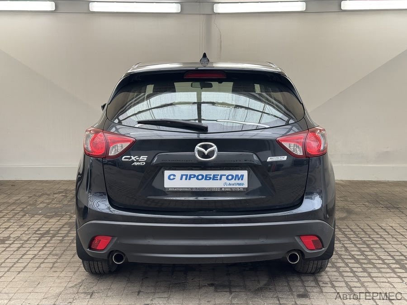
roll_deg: -1.2
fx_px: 564
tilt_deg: -9.7
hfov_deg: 39.7
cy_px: 152
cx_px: 204
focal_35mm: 48
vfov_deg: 30.3
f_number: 1.78
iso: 64
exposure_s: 1/226
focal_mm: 6.76
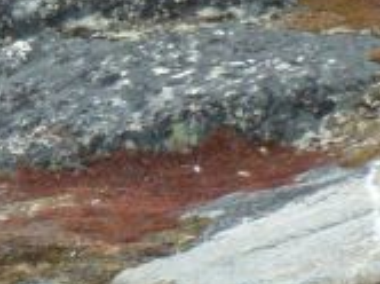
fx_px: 15862
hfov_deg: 1.4
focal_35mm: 1447
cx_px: -167
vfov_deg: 1.0
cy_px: 215
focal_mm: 49.2
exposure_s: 1/125
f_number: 4.9
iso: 125
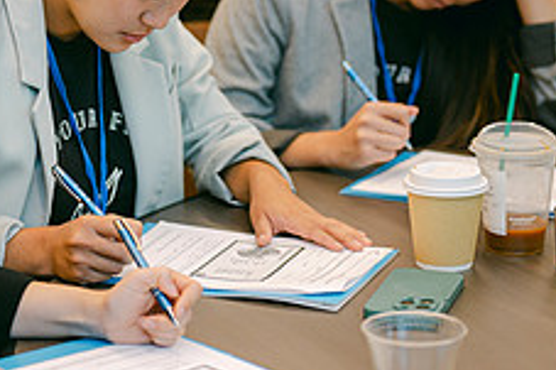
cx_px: 167
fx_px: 1975
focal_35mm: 128
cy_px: 59
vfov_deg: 10.7
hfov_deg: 16.0
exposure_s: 1/125
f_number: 2
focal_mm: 50
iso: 500
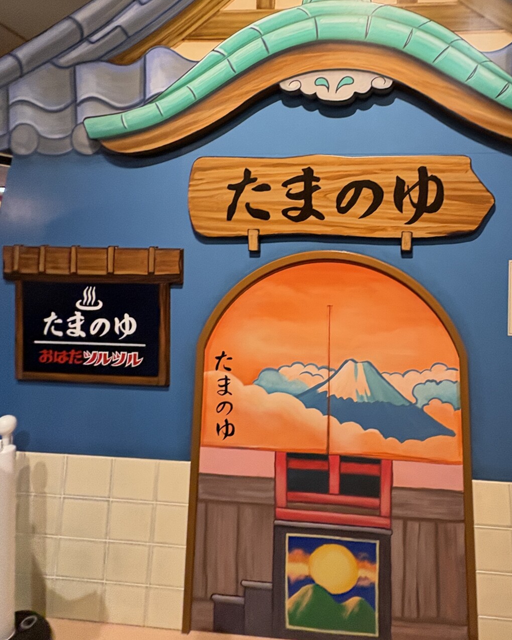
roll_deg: -3.7
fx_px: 417
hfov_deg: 60.8
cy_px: 233
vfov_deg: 73.5
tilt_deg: +1.8
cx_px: 362
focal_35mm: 22
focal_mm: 2.22
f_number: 2.2
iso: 320
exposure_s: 1/60
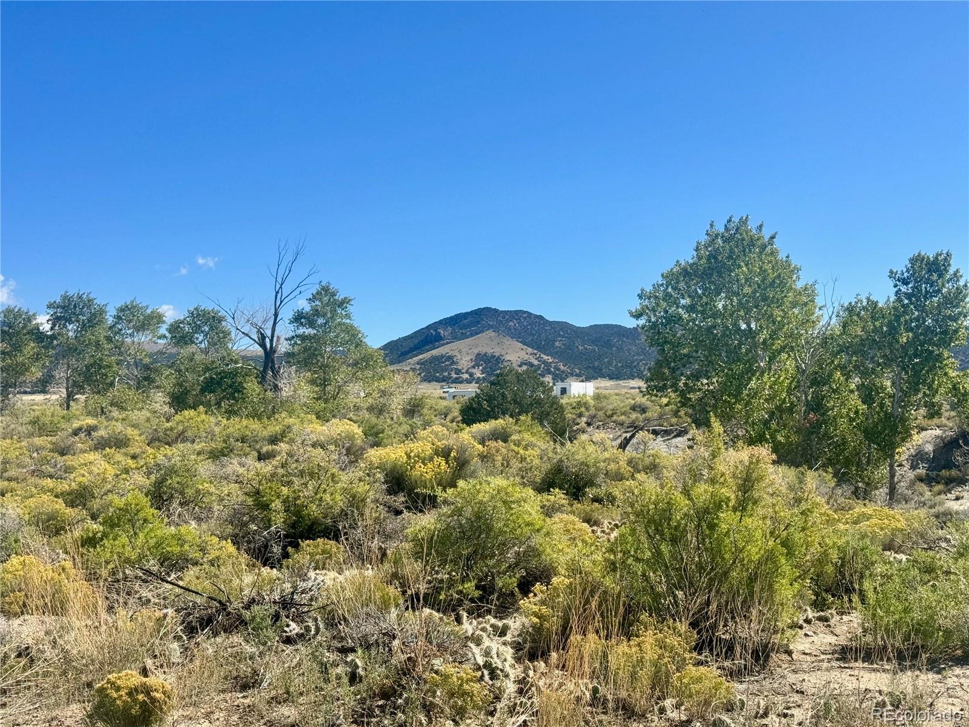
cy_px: 364
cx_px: 484
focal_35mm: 48
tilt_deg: +2.0
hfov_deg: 39.7
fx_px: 1344
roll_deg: +1.4
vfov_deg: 30.3
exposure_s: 1/4975
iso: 64
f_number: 1.78
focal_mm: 6.76
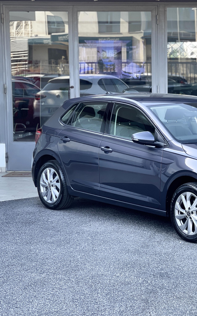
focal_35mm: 91
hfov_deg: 14.2
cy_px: 158
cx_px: 186
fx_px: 782
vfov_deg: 22.8
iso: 32
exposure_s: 1/121
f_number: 2.2
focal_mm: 7.5
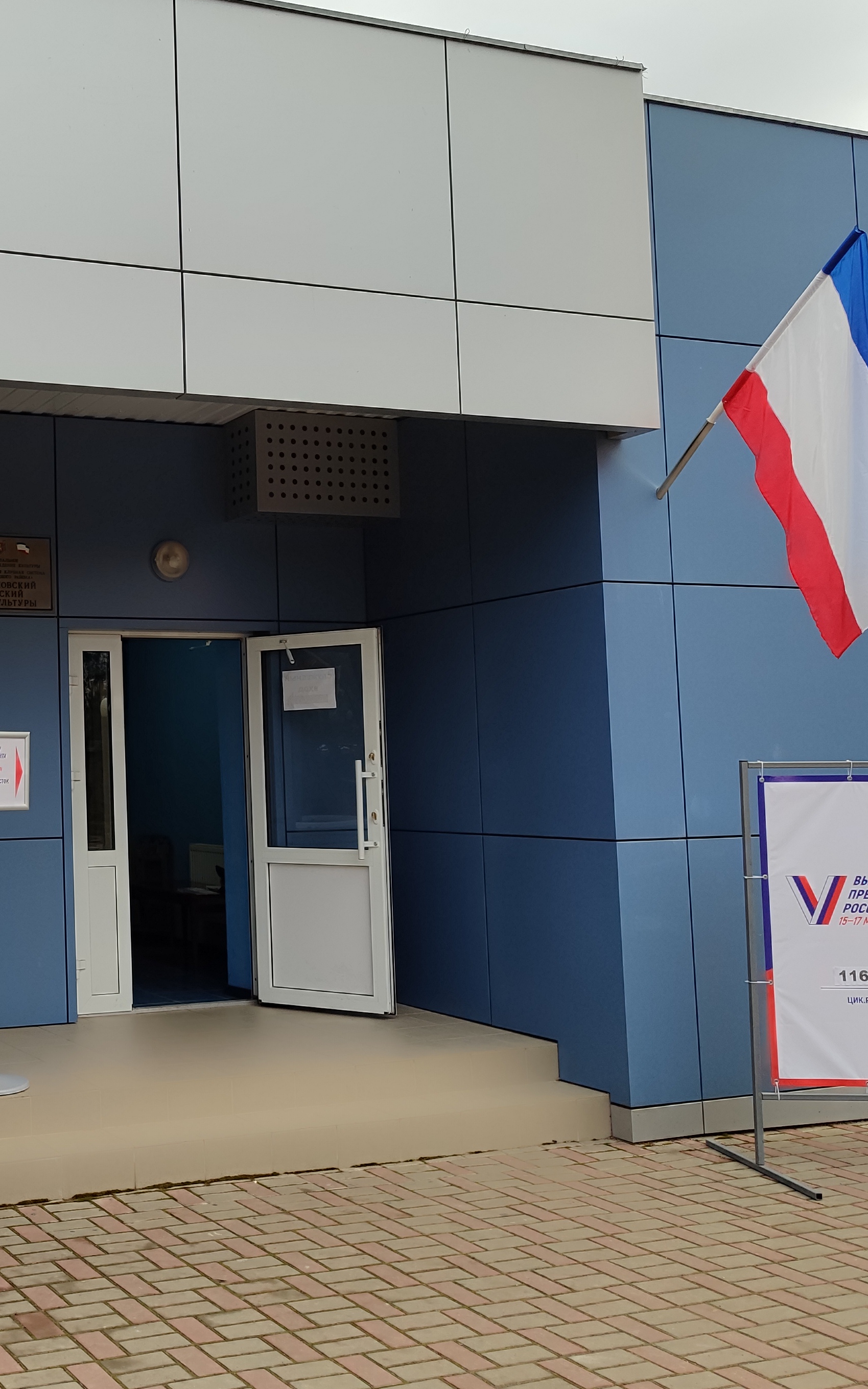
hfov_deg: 30.2
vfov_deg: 50.4
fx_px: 1476
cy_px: 659
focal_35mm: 39
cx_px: -26
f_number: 1.89
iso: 50
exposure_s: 1/183
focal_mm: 5.95
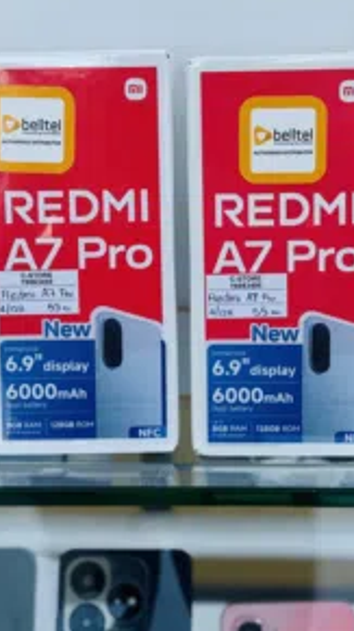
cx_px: 187
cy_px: 236
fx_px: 1205
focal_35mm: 72
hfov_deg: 16.7
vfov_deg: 29.3
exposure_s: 1/588
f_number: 1.78
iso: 64
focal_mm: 6.76
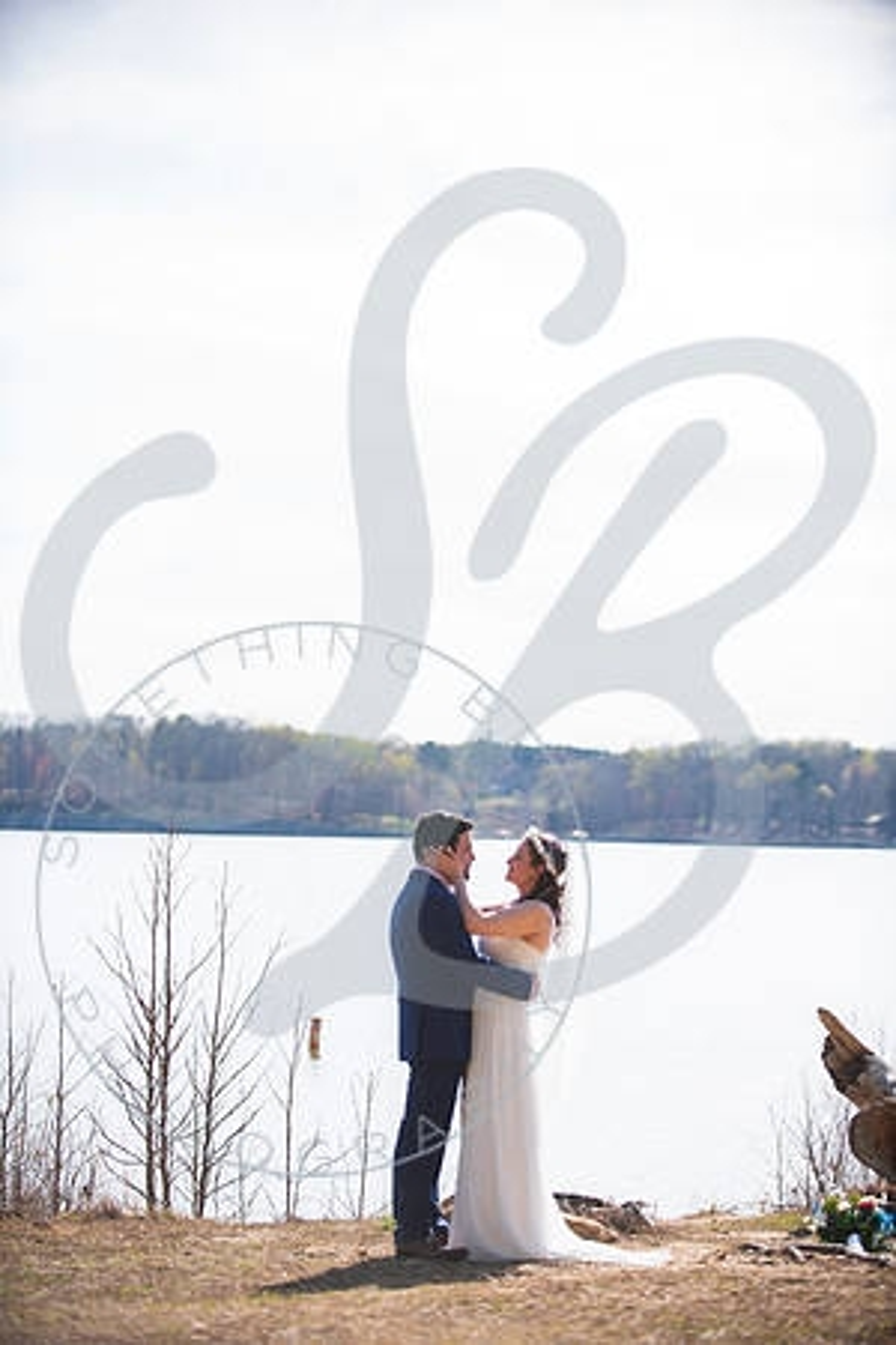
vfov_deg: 21.5
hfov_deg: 14.4
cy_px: 672
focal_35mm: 95
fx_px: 3546
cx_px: 448
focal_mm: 95
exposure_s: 1/800
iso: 100
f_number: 2.8
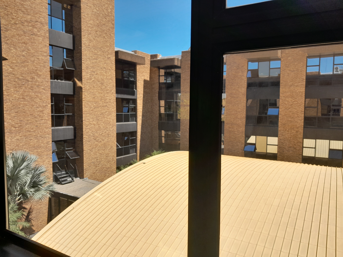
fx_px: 268
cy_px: 128
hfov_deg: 65.3
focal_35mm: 27
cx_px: 172
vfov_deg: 51.4
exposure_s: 1/120
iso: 40
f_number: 1.8
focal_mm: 4
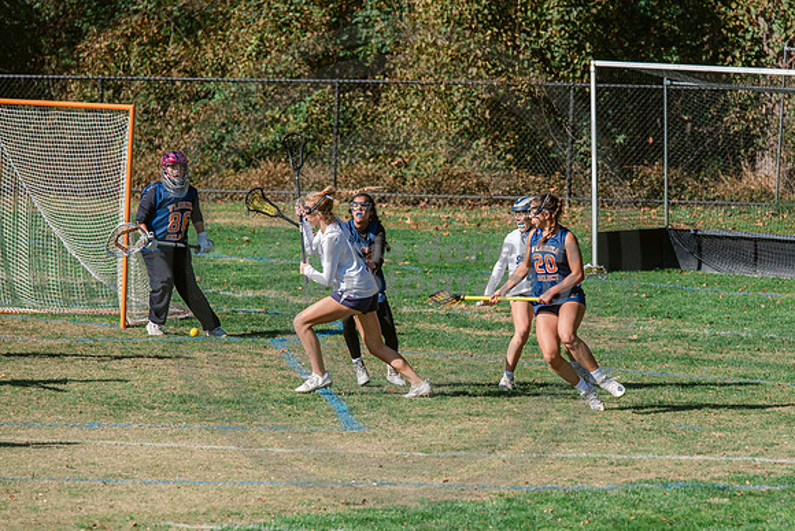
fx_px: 5531
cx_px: 498
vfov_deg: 5.5
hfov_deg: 8.2
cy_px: 332
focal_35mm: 250
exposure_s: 1/1600
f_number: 5
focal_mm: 200
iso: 250
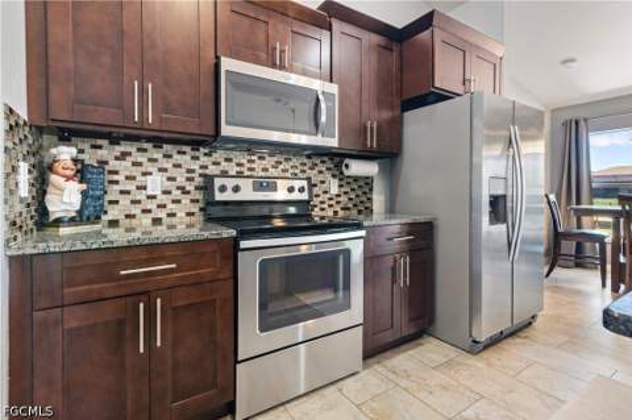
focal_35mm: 16
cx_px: 316
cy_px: 210
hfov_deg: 96.8
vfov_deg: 73.6
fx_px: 281
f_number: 10
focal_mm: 16
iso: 640
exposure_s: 1/1.67
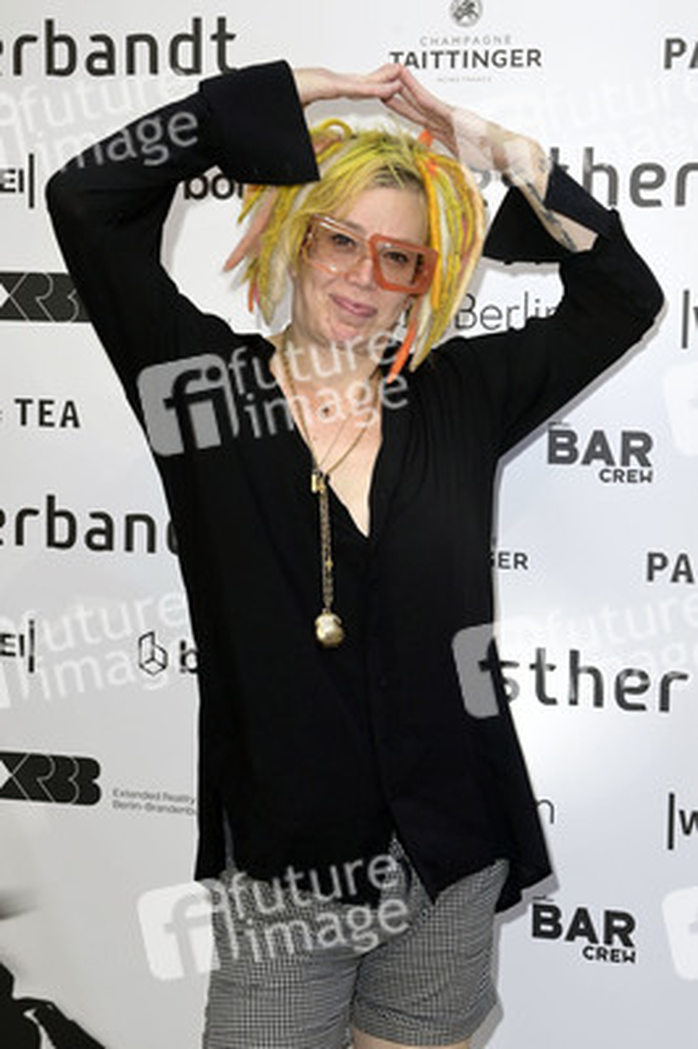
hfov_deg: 26.9
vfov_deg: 39.6
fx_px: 1457
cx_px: 349
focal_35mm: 50
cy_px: 524
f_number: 6.3
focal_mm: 50
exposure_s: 1/250
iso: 400
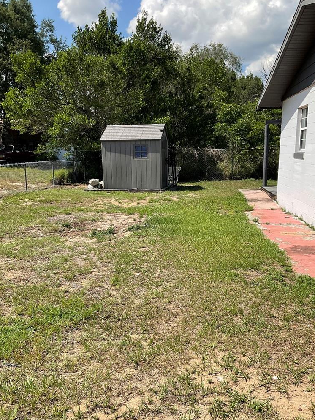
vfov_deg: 52.5
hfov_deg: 40.7
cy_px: 238
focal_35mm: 35
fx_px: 424
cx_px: 166
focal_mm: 3
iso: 16
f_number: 1.8
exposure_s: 1/1984
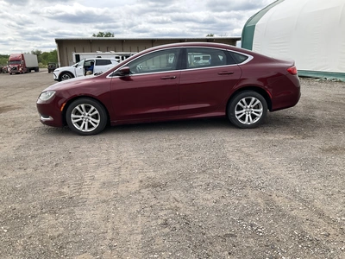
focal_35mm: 29
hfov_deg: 61.7
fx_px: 289
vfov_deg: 48.2
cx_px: 172
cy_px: 130
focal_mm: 3
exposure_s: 1/1412
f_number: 1.8
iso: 25
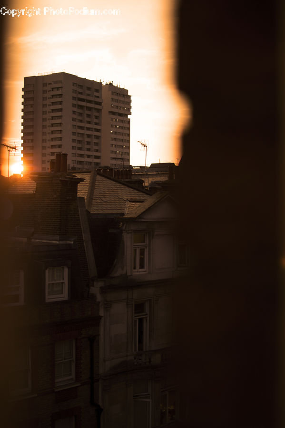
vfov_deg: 37.9
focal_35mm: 52
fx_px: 624
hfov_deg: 25.7
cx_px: 142
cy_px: 214
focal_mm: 35
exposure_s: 1/250
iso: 100
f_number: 1.8
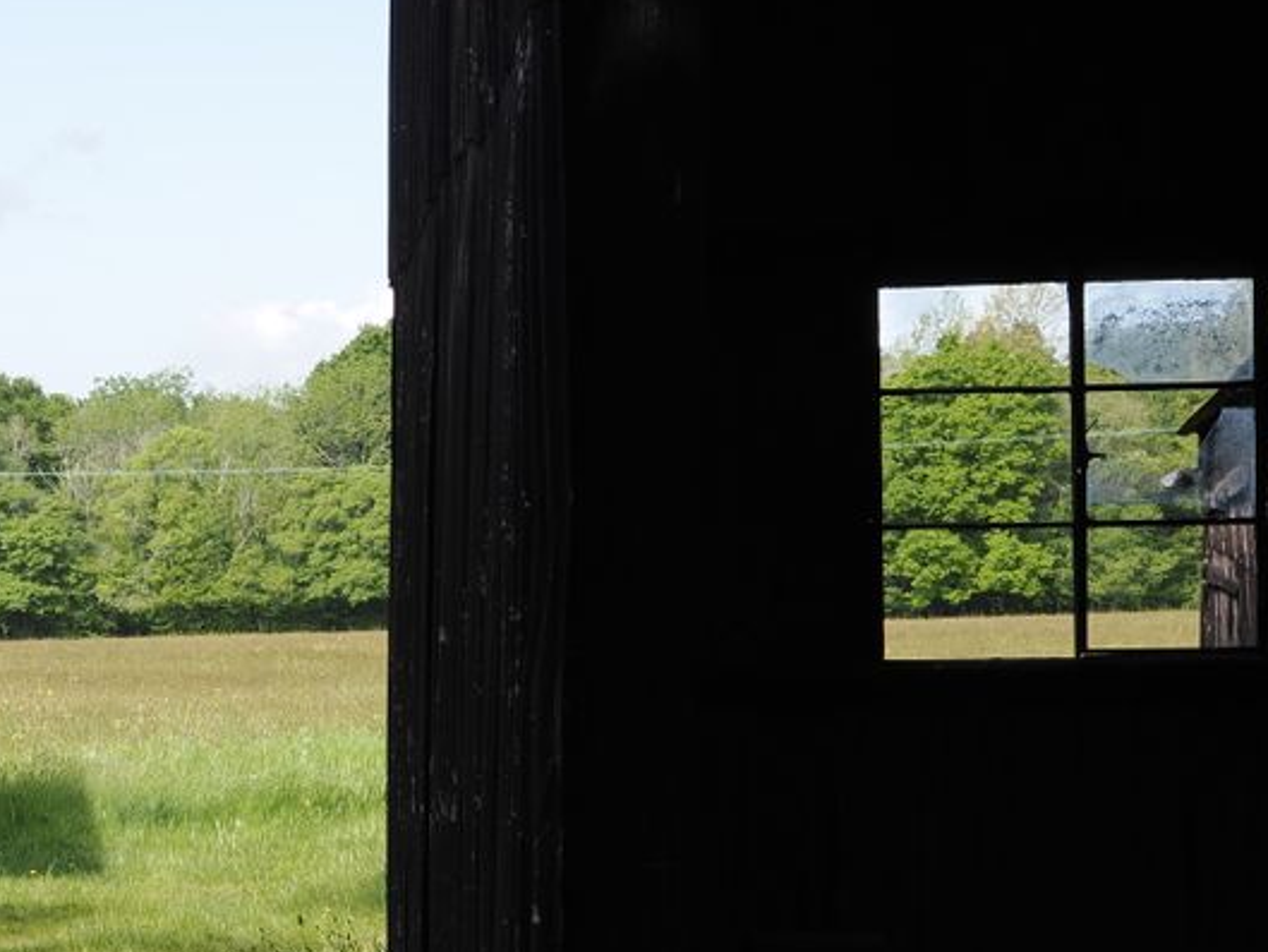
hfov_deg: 15.3
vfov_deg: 11.7
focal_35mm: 127
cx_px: 48
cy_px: 664
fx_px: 4653
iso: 200
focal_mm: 28
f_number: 8
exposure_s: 1/160
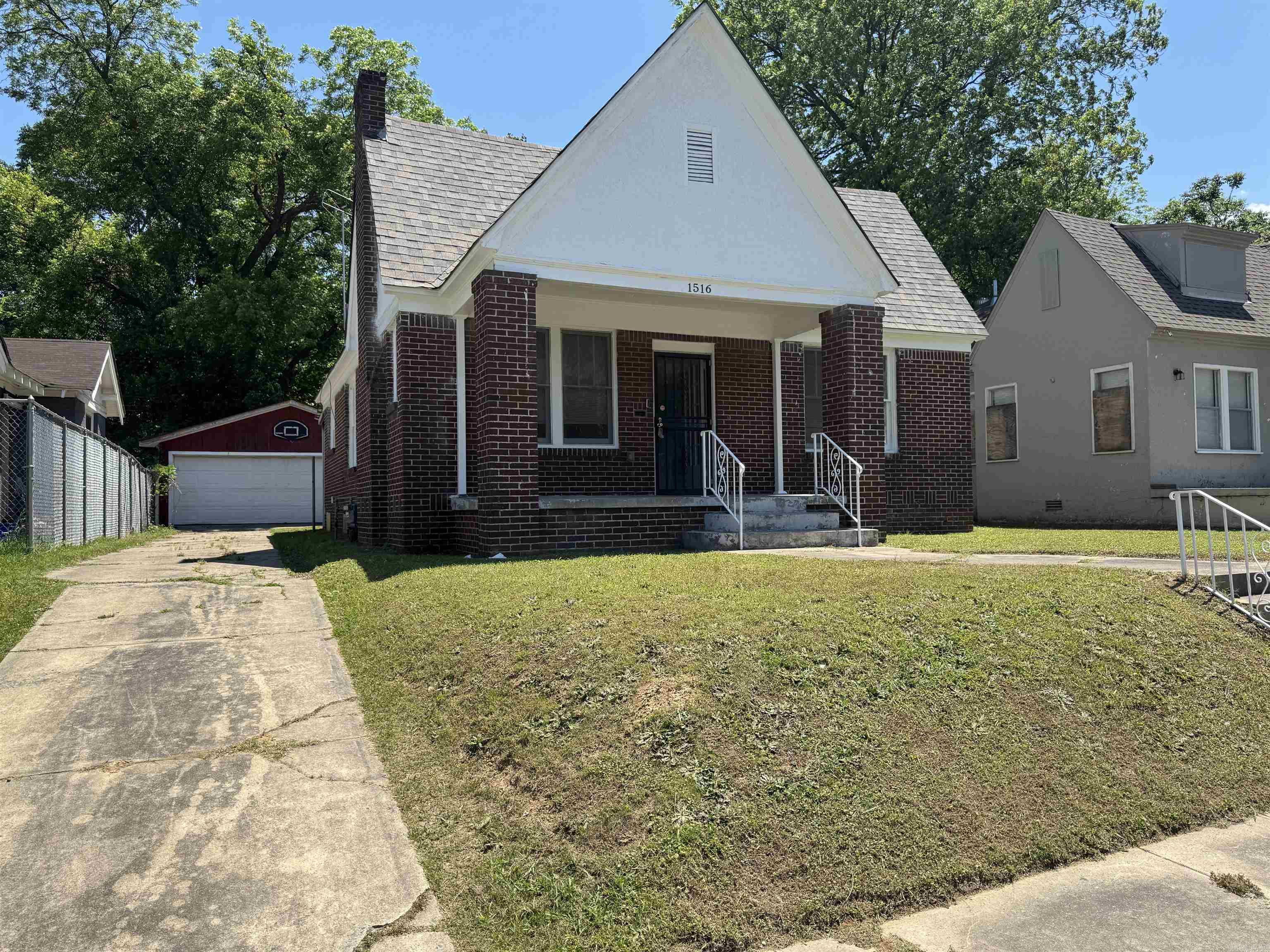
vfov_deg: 56.8
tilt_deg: +1.4
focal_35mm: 24
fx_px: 881
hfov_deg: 71.6
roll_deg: +1.1
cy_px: 476
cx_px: 635
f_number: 1.78
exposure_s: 1/3096
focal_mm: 6.76
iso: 80
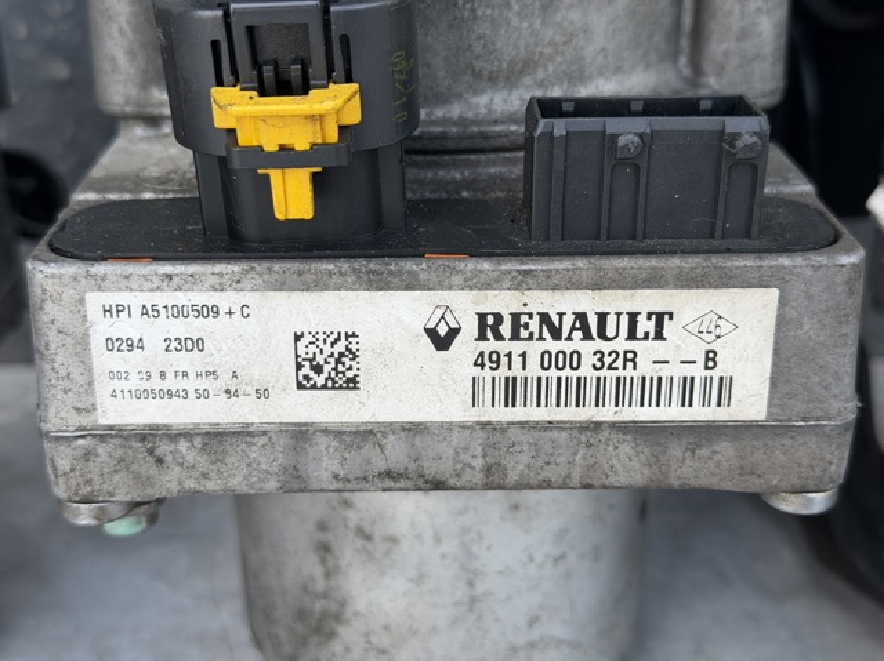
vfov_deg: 30.2
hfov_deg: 39.7
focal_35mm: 48
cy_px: 330
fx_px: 1225
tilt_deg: -24.6
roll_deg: +1.5
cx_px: 442
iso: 64
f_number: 1.78
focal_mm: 6.76
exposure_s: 1/284
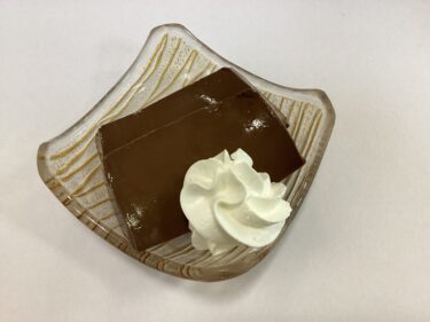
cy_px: 161
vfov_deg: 45.4
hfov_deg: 58.4
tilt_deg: -64.2
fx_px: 385
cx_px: 215
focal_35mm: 31
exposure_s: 1/60
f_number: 2.4
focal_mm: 3.3
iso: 160
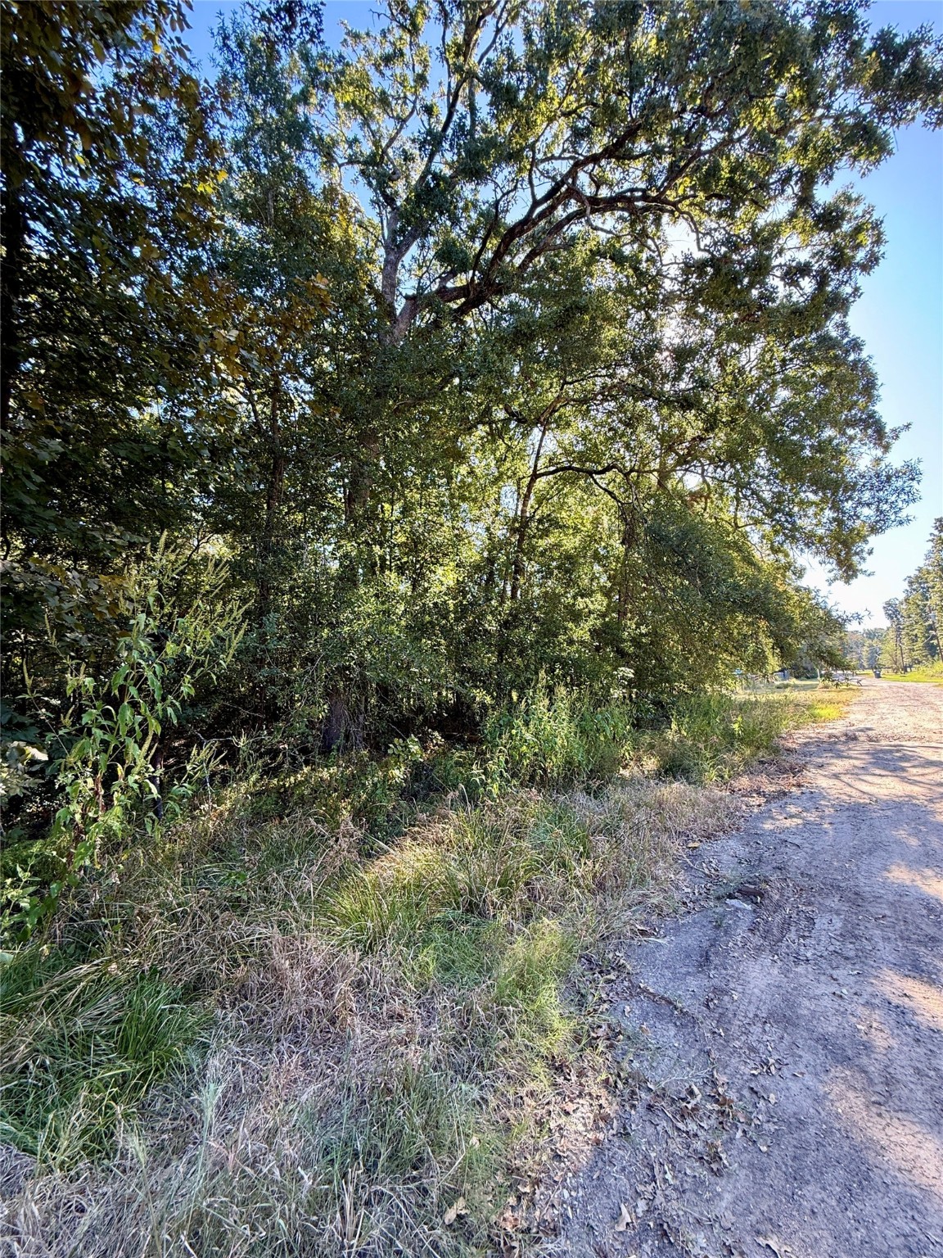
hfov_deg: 85.7
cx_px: 472
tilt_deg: +7.2
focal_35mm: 14
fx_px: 509
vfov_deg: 102.1
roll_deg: +1.7
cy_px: 629
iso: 64
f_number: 2.2
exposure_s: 1/99
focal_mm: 2.22
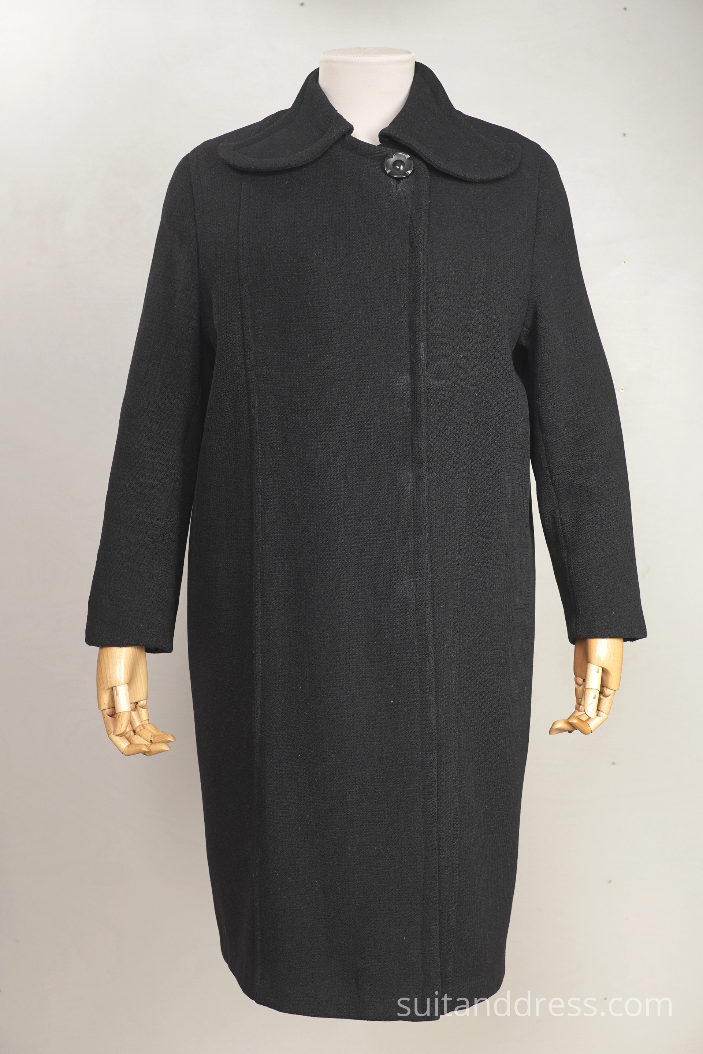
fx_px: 1406
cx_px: 352
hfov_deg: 28.1
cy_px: 527
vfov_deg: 41.1
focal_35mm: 48
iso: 200
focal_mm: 32
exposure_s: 1/20
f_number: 4
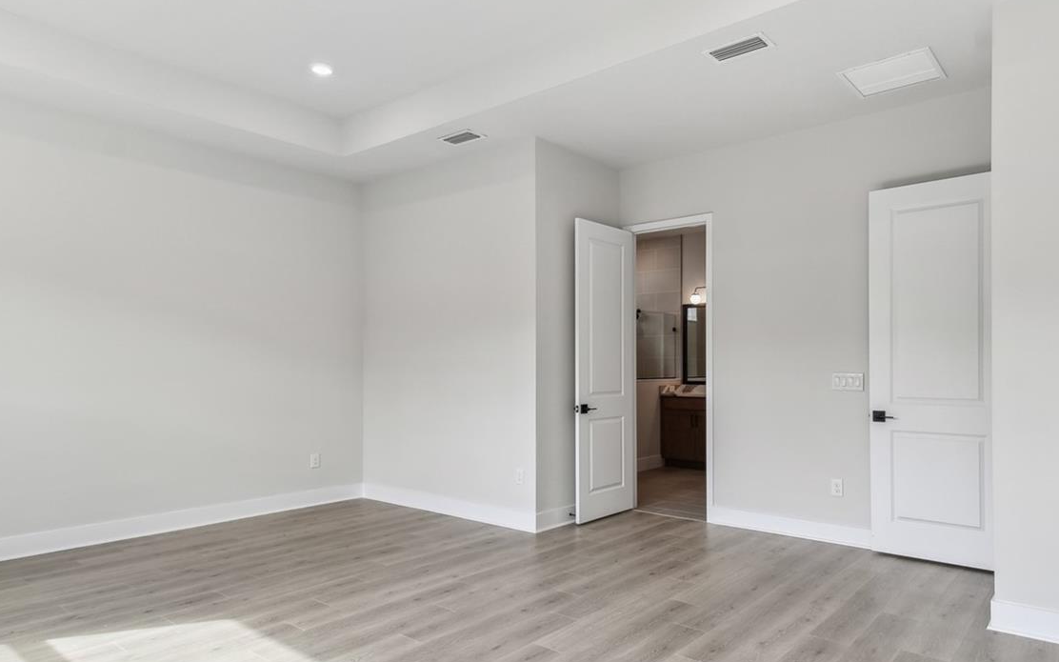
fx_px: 635
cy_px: 375
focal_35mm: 22
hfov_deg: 79.5
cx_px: 573
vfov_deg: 54.9
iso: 100
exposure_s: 1/30
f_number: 7.1
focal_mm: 10
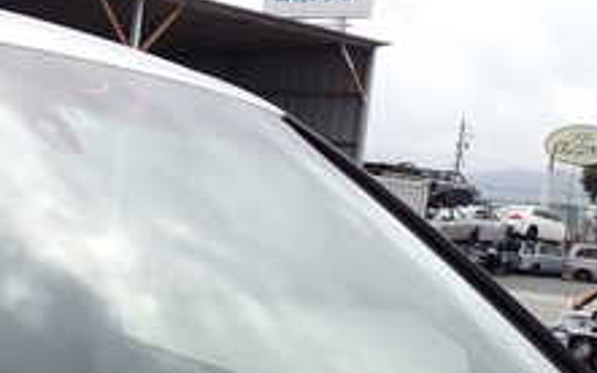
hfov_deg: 21.8
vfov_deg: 14.0
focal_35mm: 92
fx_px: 1496
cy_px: 351
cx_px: 11
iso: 100
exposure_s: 1/640
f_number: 3.2
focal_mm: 5.79
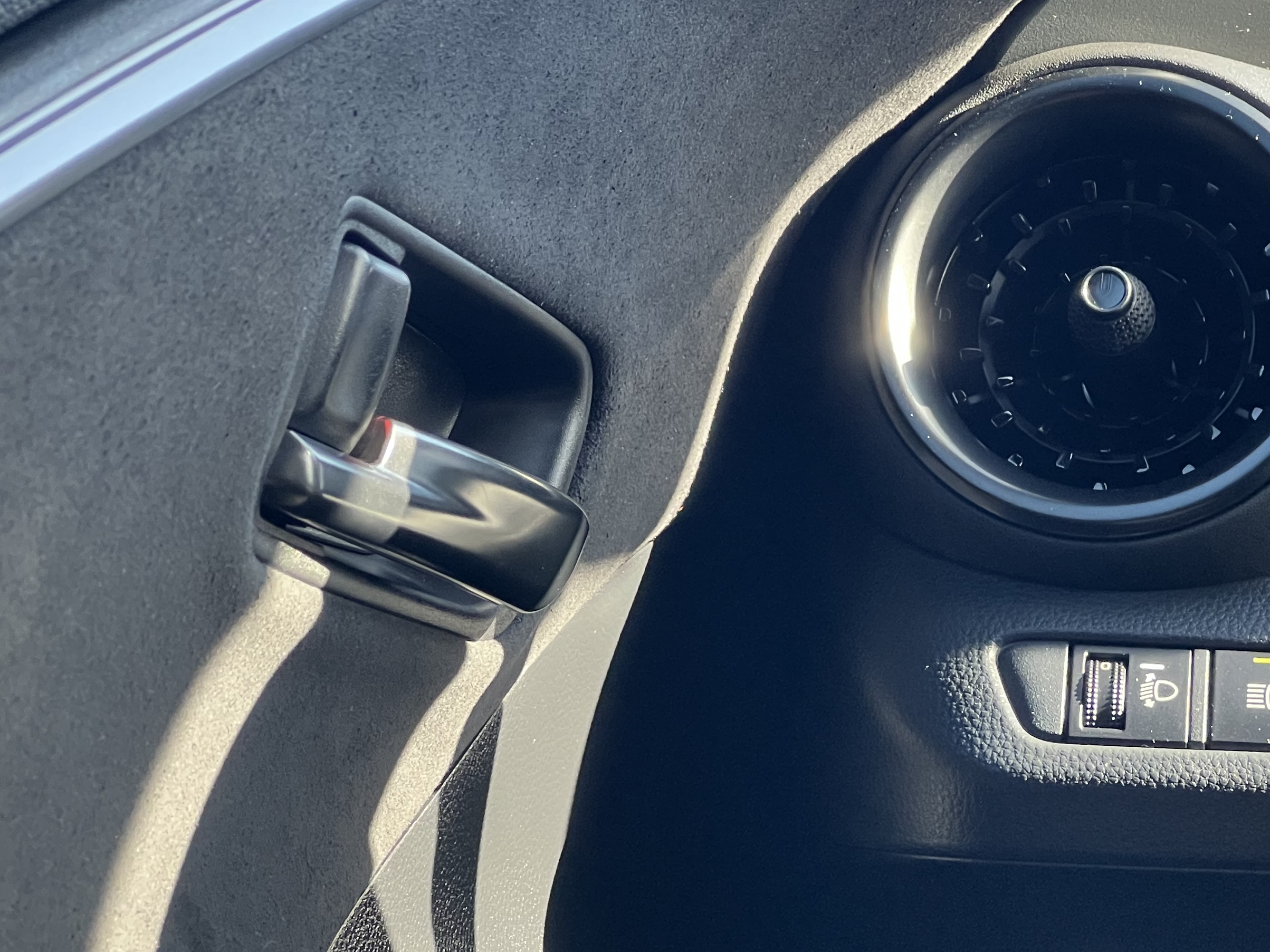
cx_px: 986
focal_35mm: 129
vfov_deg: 11.5
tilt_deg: +2.9
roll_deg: -1.9
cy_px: 636
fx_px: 4733
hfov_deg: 15.2
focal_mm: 9
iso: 200
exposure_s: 1/99
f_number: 2.8
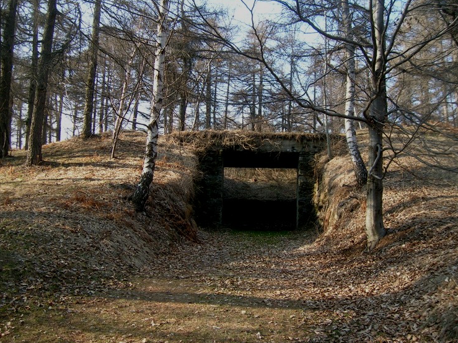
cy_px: 170
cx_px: 232
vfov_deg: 39.6
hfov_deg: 51.4
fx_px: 476
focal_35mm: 36
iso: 50
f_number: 2.8
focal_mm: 5.4
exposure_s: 1/108
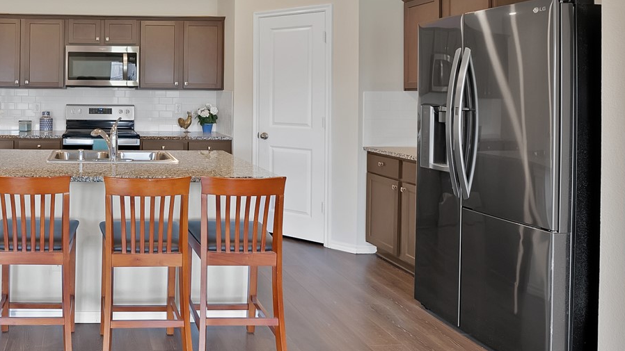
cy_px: 85
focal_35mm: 28
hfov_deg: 60.9
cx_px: 103
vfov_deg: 40.2
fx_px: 464
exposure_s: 1/1.67
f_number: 9
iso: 640
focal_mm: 12
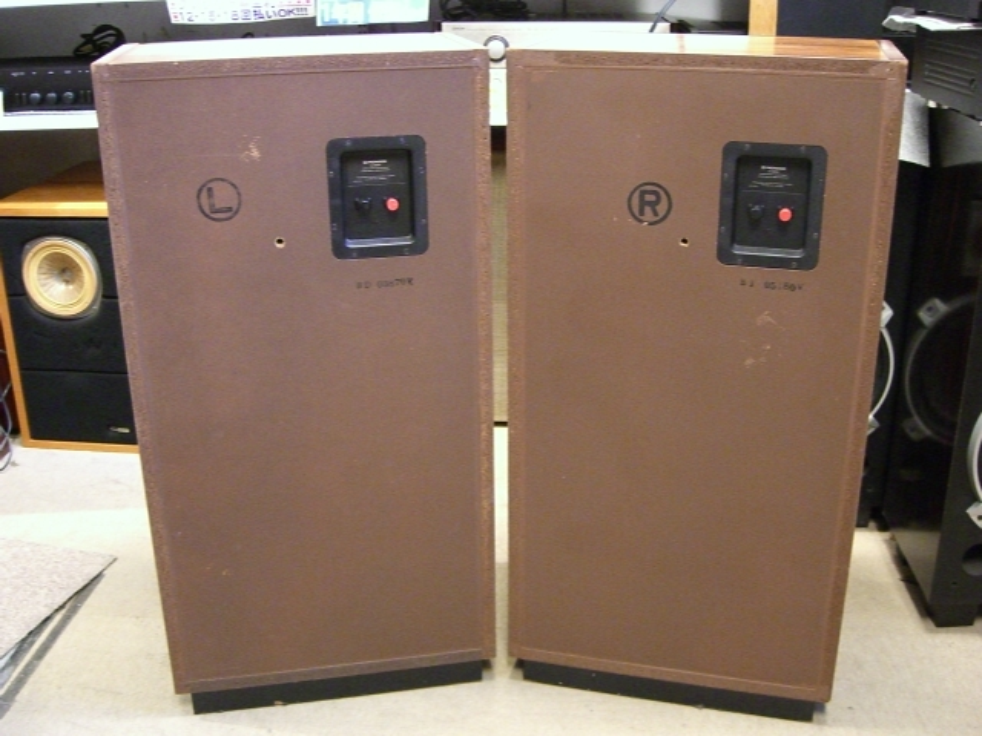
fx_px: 1078
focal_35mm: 38
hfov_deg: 49.0
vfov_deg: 37.7
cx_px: 491
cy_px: 368
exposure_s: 1/20
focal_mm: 7.9
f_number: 2.8
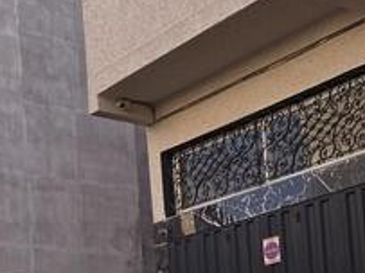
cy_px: 374
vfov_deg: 18.3
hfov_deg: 25.7
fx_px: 780
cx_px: 52
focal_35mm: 74
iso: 12
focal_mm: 6.3
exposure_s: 1/197
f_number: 1.7
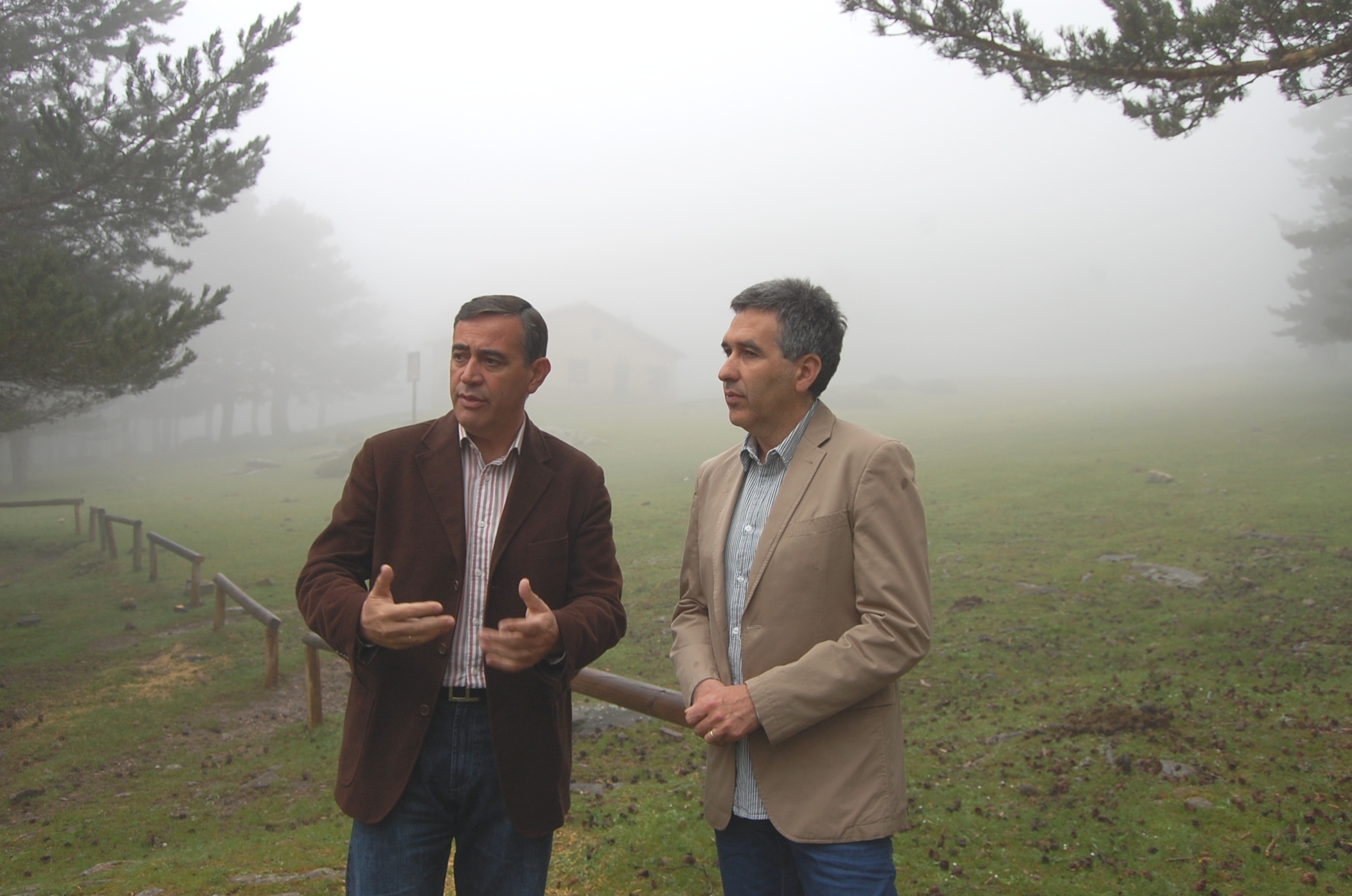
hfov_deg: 67.5
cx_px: 676
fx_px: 1012
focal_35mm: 27
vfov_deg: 47.8
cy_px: 448
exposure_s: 1/125
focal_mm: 18
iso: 200
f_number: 5.6
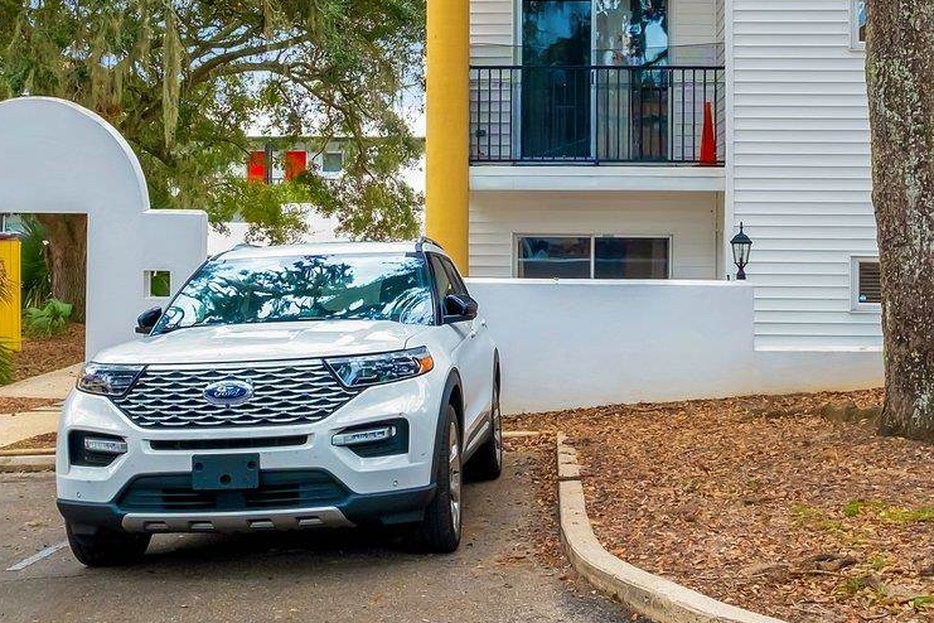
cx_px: 590
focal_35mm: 47
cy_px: 162
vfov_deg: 28.3
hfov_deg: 41.6
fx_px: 1219
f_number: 8
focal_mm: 11
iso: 400
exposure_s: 1/200
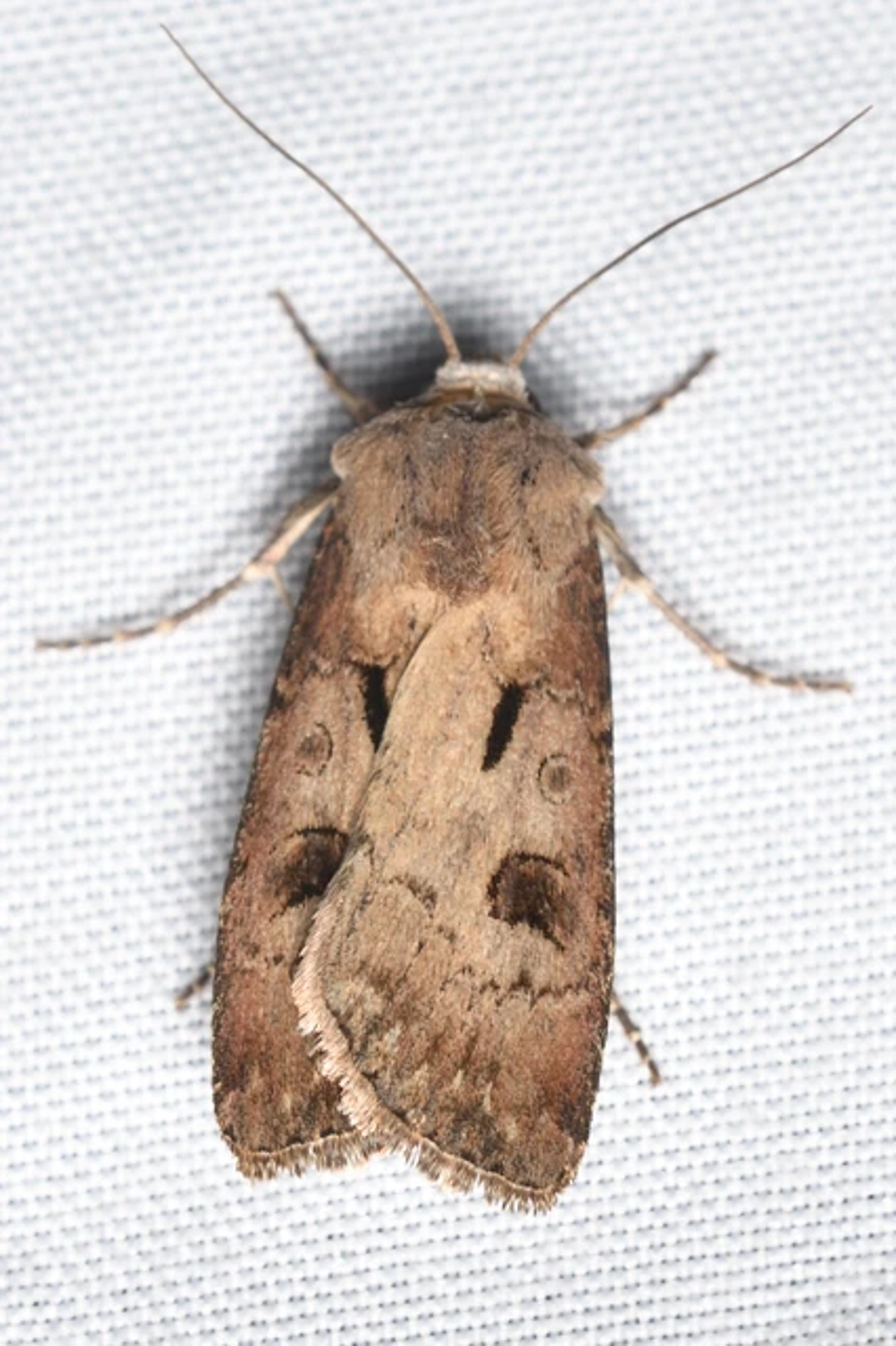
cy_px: 673
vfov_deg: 9.2
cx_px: 448
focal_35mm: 225
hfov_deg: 6.1
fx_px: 8408
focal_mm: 150
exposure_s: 1/250
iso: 100
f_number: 10
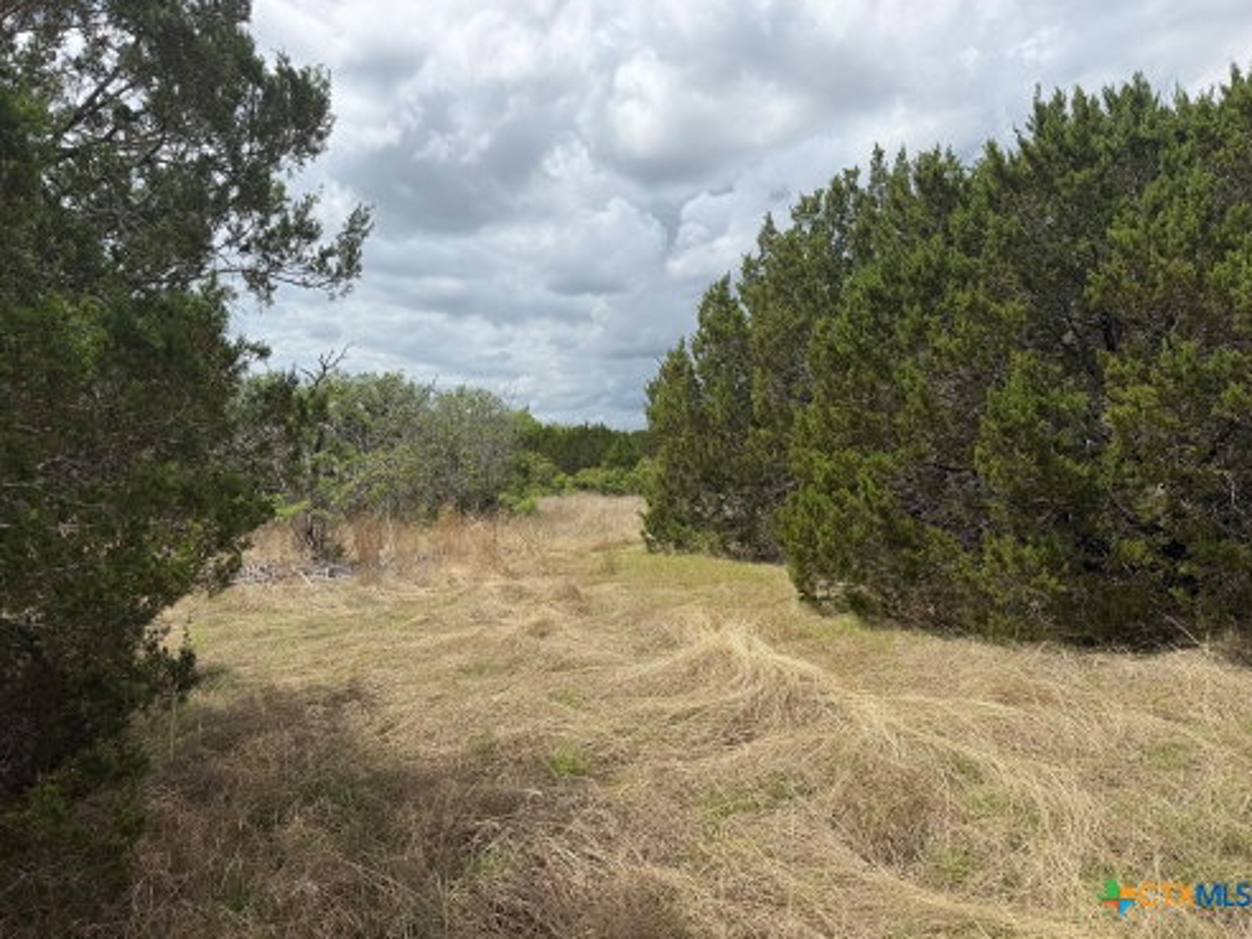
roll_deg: +0.5
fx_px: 904
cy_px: 453
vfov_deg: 54.9
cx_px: 631
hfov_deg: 69.4
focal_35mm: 25
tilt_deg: +0.6
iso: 80
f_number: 1.78
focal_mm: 6.76
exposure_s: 1/7353
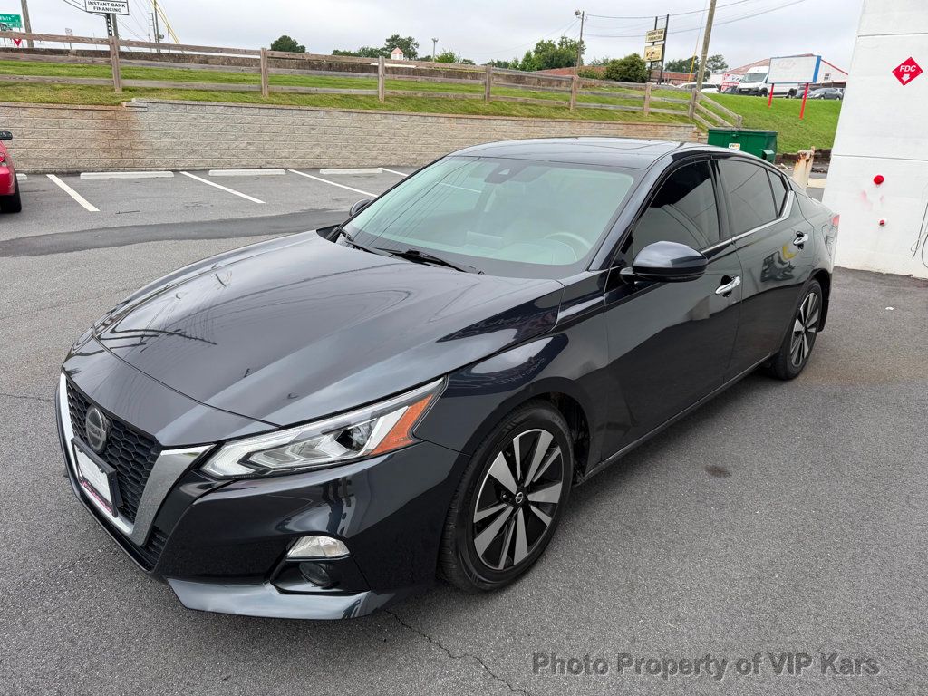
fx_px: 643
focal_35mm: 24
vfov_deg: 56.8
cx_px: 464
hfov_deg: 71.6
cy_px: 348
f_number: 1.78
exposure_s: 1/955
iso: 80
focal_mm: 6.76
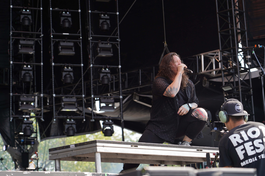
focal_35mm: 105
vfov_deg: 13.0
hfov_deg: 19.5
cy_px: 88
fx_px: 773
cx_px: 132
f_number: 5
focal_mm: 105
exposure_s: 1/200
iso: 100
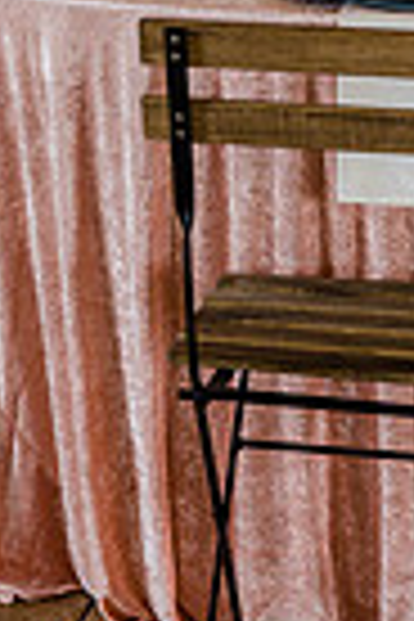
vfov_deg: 10.7
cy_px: -104
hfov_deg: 7.3
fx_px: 3260
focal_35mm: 189
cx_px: 97
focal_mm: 58
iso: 320
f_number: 4.5
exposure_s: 1/200
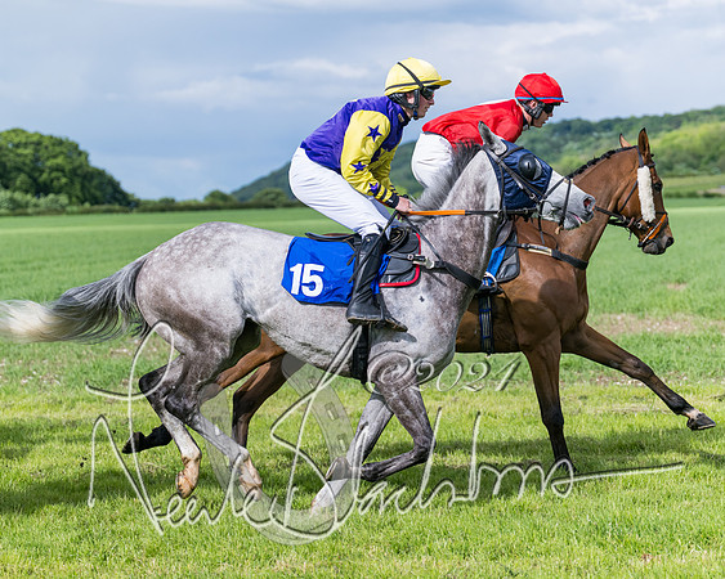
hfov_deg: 17.4
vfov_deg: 14.0
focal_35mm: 110
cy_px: 290
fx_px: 2367
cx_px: 335
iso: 400
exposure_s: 1/5000
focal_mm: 98
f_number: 4
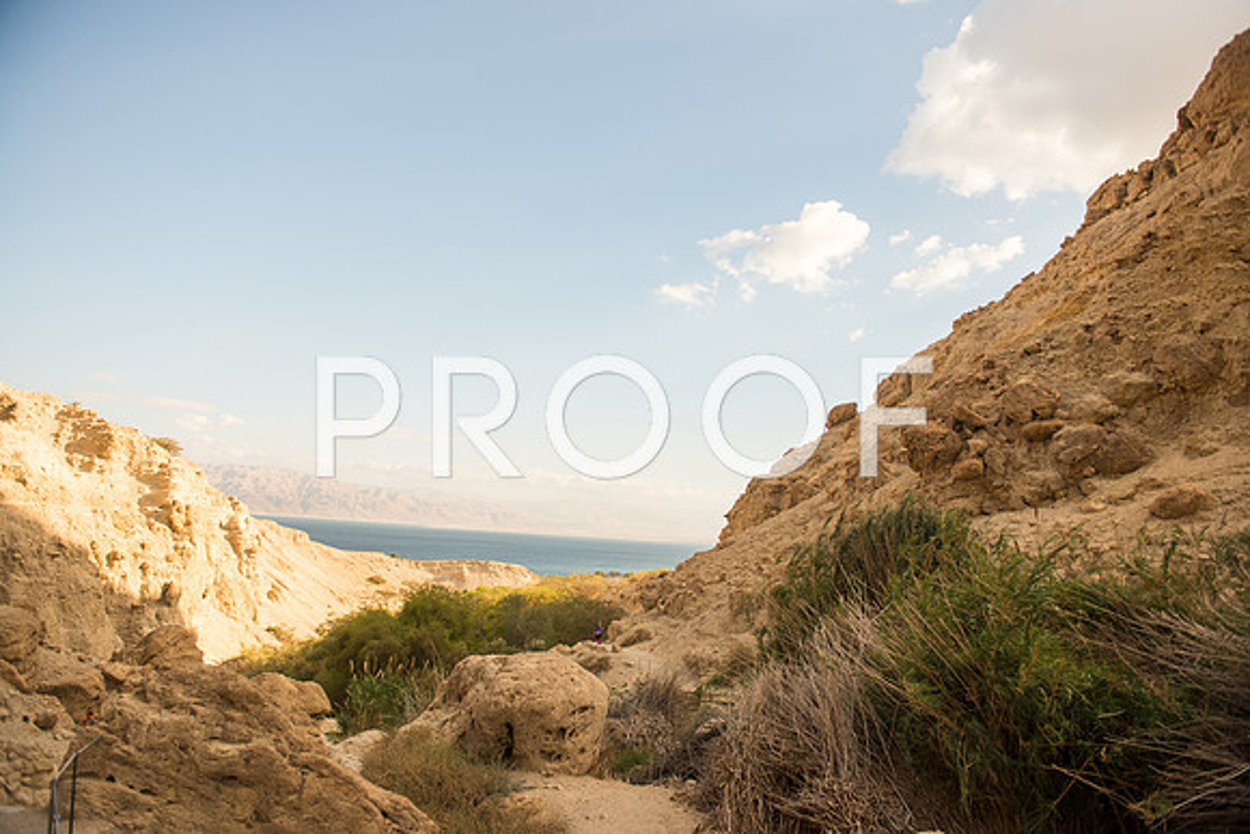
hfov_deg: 73.7
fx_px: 833
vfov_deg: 53.2
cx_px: 625
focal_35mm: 24
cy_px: 417
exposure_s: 1/2000
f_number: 2.8
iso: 200
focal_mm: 24
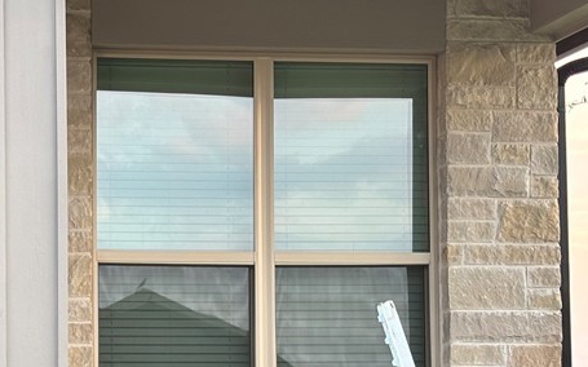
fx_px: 1986
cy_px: 390
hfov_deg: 16.4
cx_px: -44
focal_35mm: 124
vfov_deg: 10.4
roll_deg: +0.3
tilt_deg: +2.0
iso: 40
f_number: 1.6
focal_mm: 5.96
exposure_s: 1/137
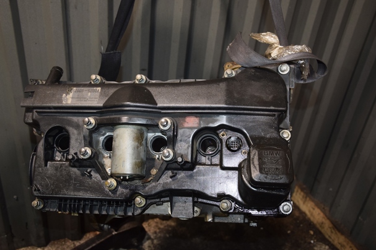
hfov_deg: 49.0
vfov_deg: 33.7
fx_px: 413
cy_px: 122
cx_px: 178
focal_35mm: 40
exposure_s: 1/60
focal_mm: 25
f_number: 5
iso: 800
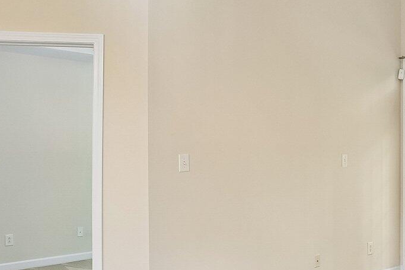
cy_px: 156
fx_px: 506
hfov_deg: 38.7
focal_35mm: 45
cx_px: 404
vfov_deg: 29.8
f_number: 8
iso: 400
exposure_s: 1/4
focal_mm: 10
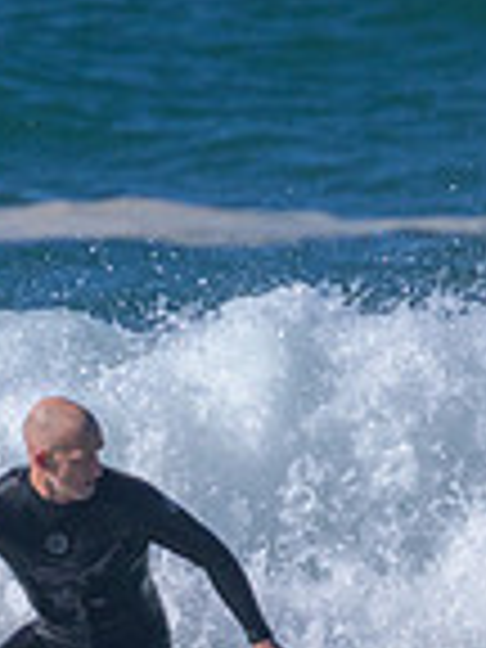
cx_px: 302
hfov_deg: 0.5
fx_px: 58031
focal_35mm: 3100
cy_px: 848
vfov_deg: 0.6
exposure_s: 1/2000
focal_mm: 800
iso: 1000
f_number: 11
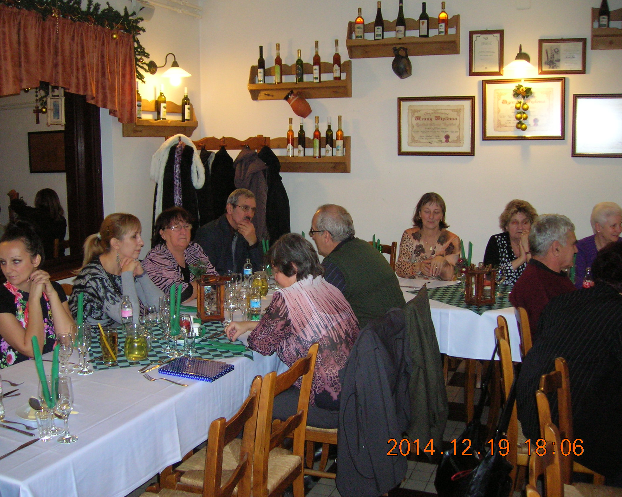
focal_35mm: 36
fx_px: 663
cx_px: 289
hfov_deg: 50.2
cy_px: 248
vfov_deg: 41.2
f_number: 2.9
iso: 182
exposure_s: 1/60.1
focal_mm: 5.7
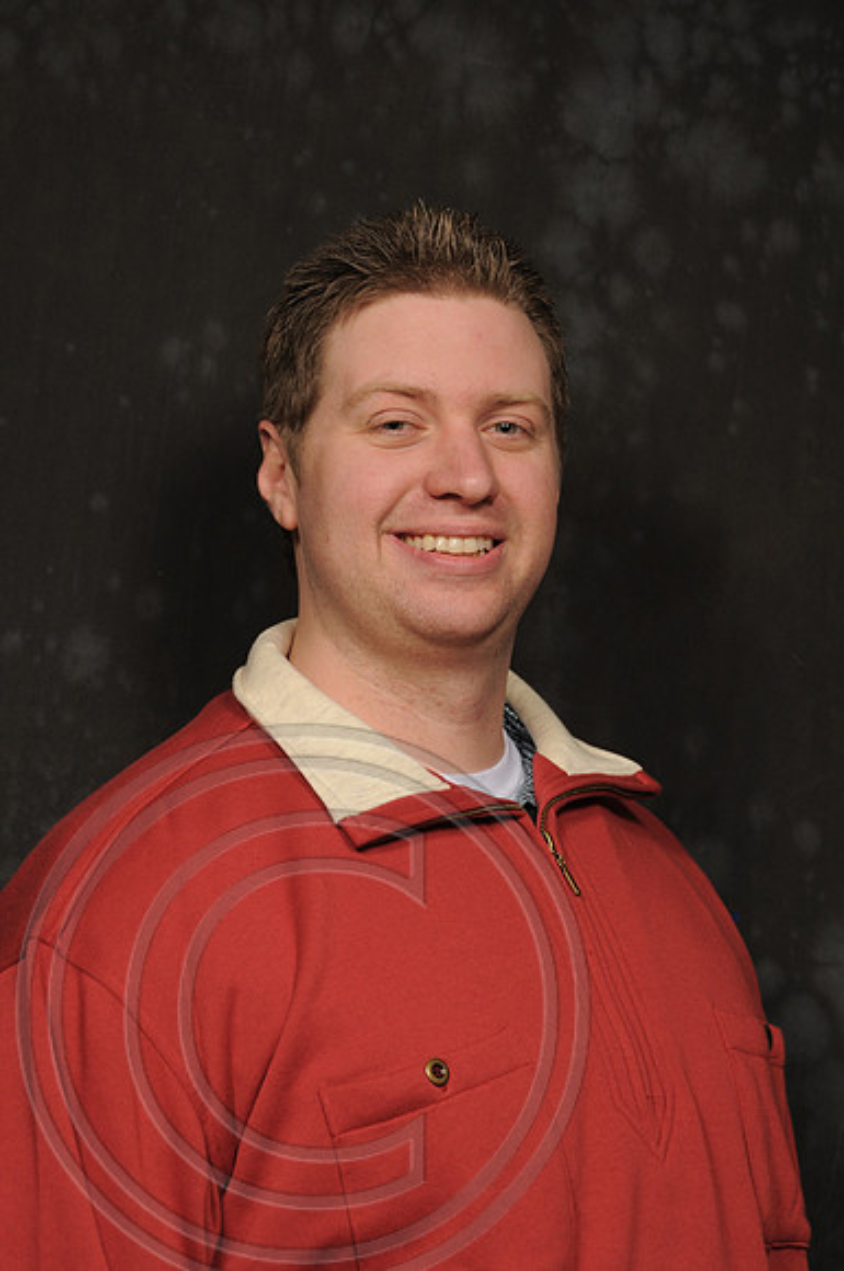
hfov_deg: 14.7
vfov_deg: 21.9
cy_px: 636
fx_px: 3280
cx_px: 422
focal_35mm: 93
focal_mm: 62
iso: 200
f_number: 7.1
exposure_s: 1/100
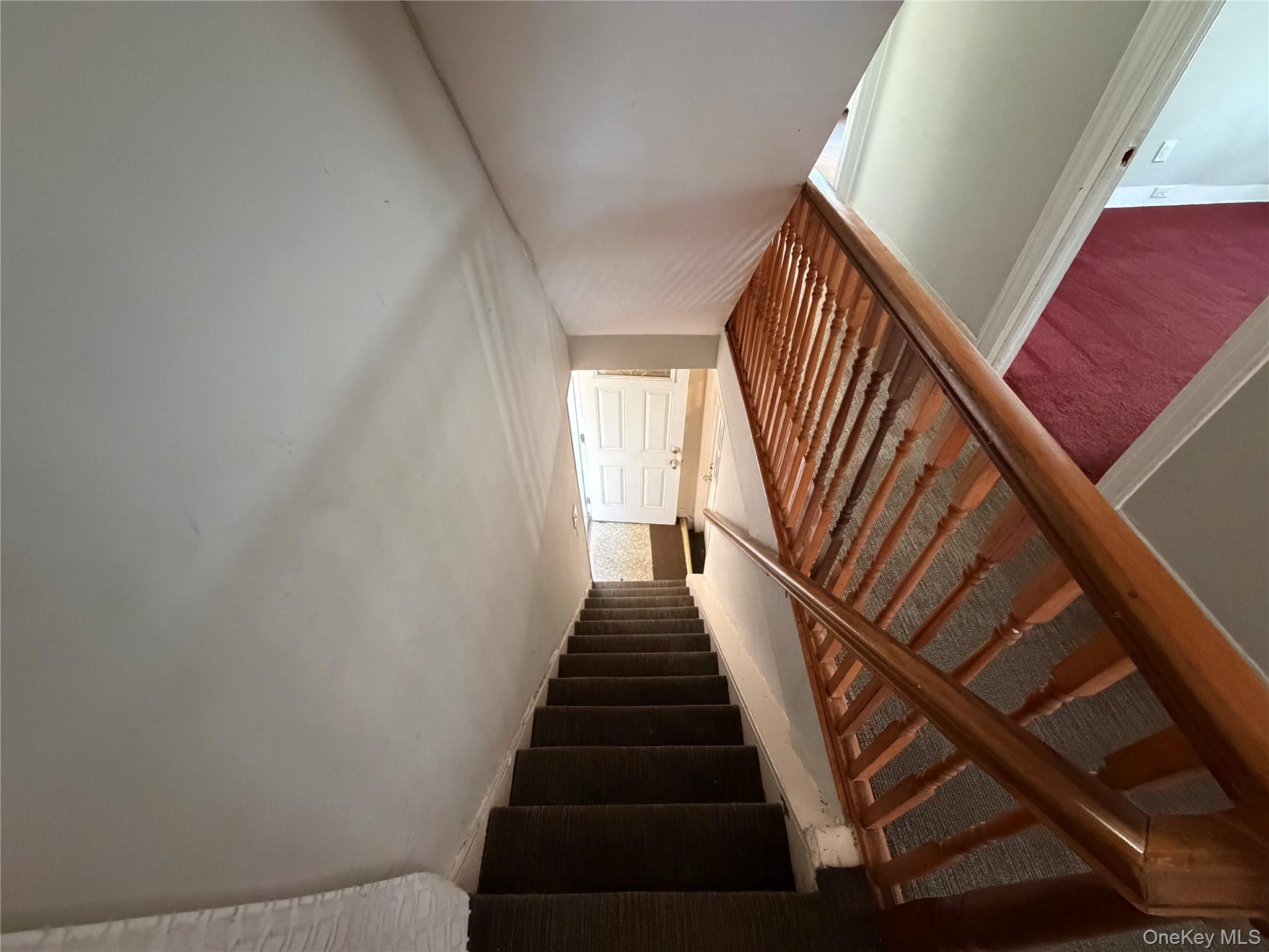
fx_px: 513
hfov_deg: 102.1
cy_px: 476
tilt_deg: -45.5
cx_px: 634
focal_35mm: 14
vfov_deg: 85.7
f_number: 2.2
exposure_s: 1/60
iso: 1250
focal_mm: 2.22
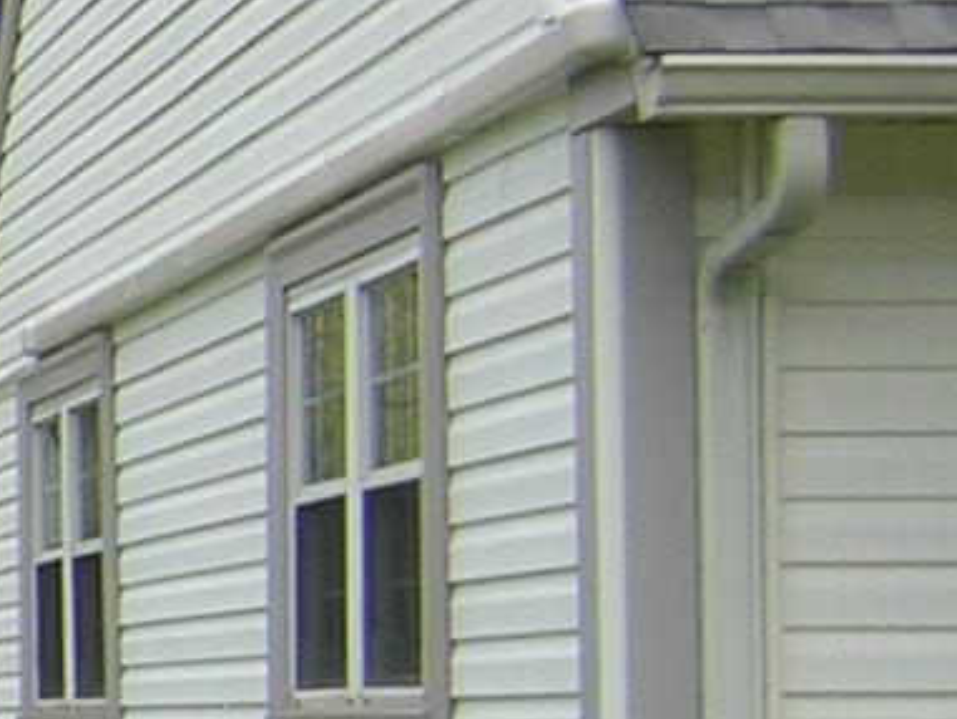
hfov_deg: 11.6
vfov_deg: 9.8
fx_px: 4176
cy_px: 639
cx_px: -1042
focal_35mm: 151
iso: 100
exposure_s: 1/208
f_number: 5.2
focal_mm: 4.7
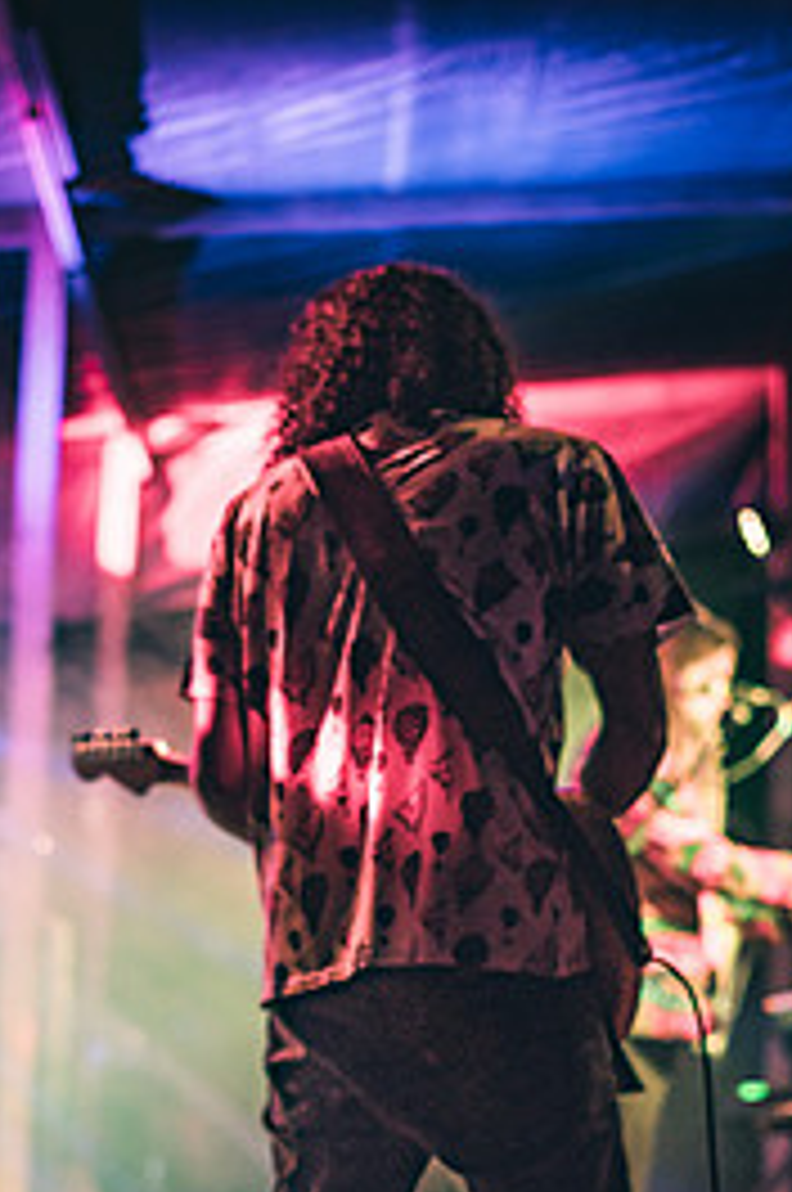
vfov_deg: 23.6
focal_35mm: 85
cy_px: 931
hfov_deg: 16.0
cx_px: 346
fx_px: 2812
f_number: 2
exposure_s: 1/80
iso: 3200
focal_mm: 50
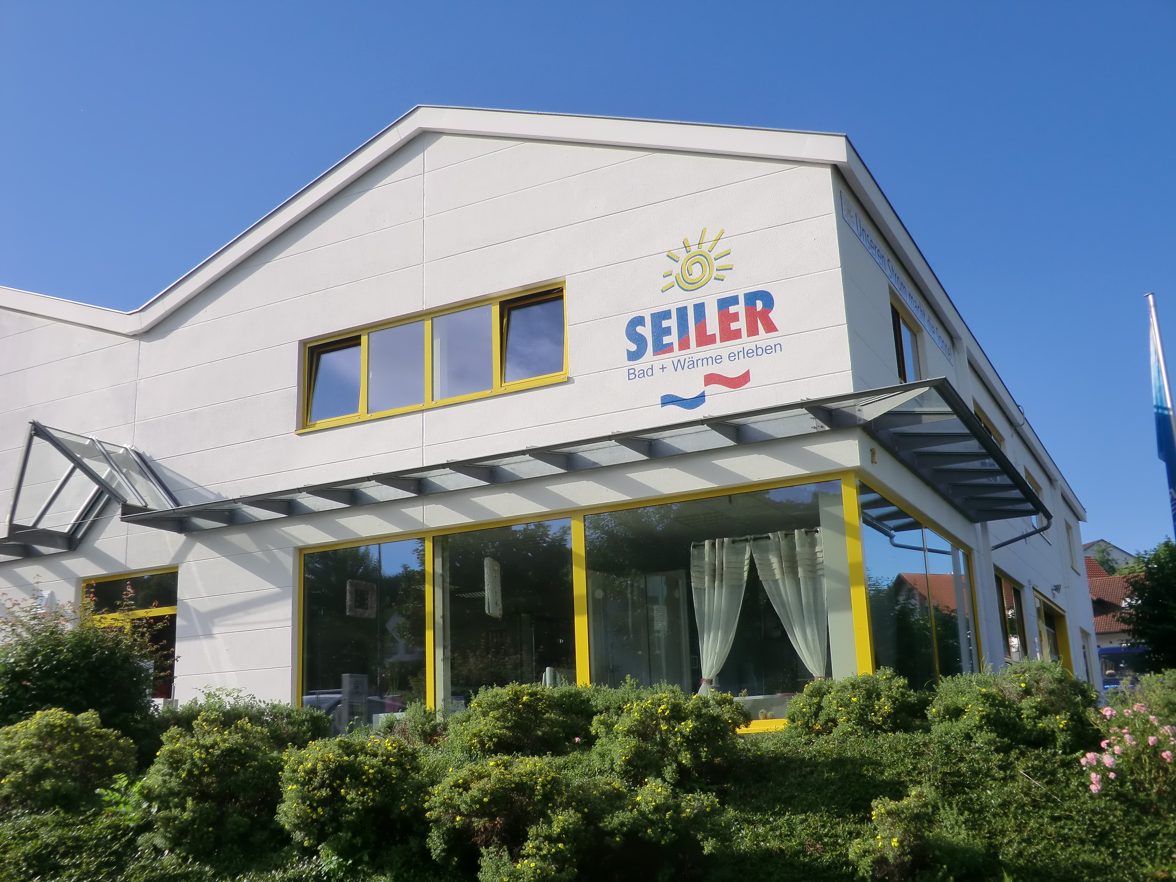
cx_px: 588
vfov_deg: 41.8
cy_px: 441
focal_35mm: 34
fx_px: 1155
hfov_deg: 54.0
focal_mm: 6.1
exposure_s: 1/800
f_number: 3.6
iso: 64
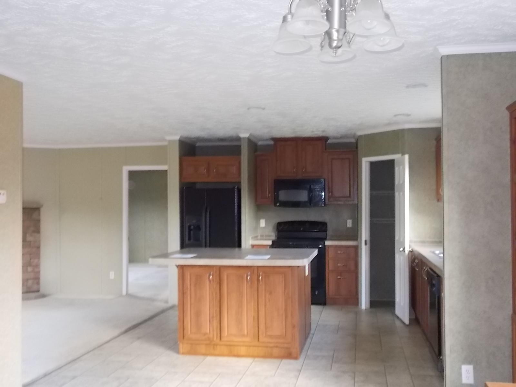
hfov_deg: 47.9
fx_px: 581
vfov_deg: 36.8
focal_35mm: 39
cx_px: 258
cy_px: 194
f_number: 3.9
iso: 360
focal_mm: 6.9
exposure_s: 1/30
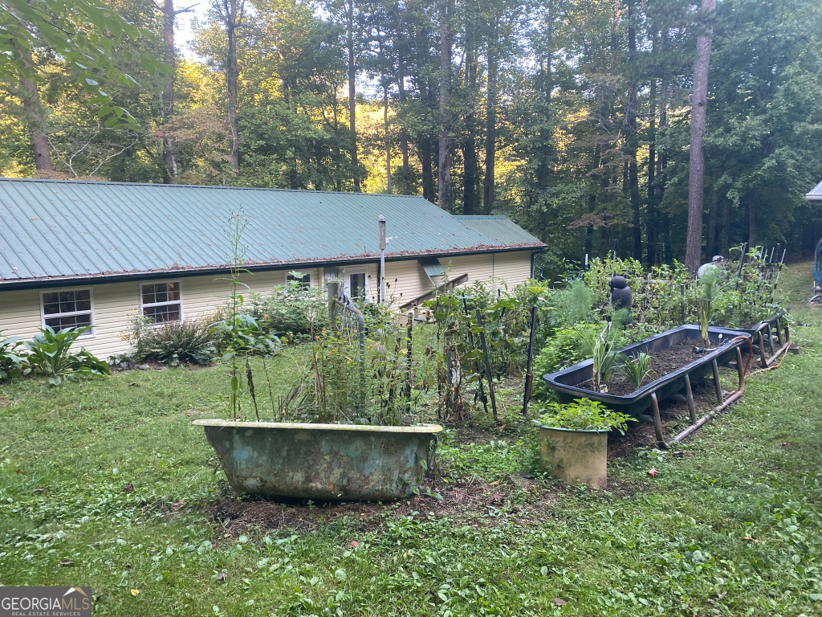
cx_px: 411
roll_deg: -1.3
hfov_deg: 67.3
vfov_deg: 53.1
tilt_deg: -8.5
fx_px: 617
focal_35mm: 26
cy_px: 308
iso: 100
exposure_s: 1/121
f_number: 1.8
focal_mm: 4.25
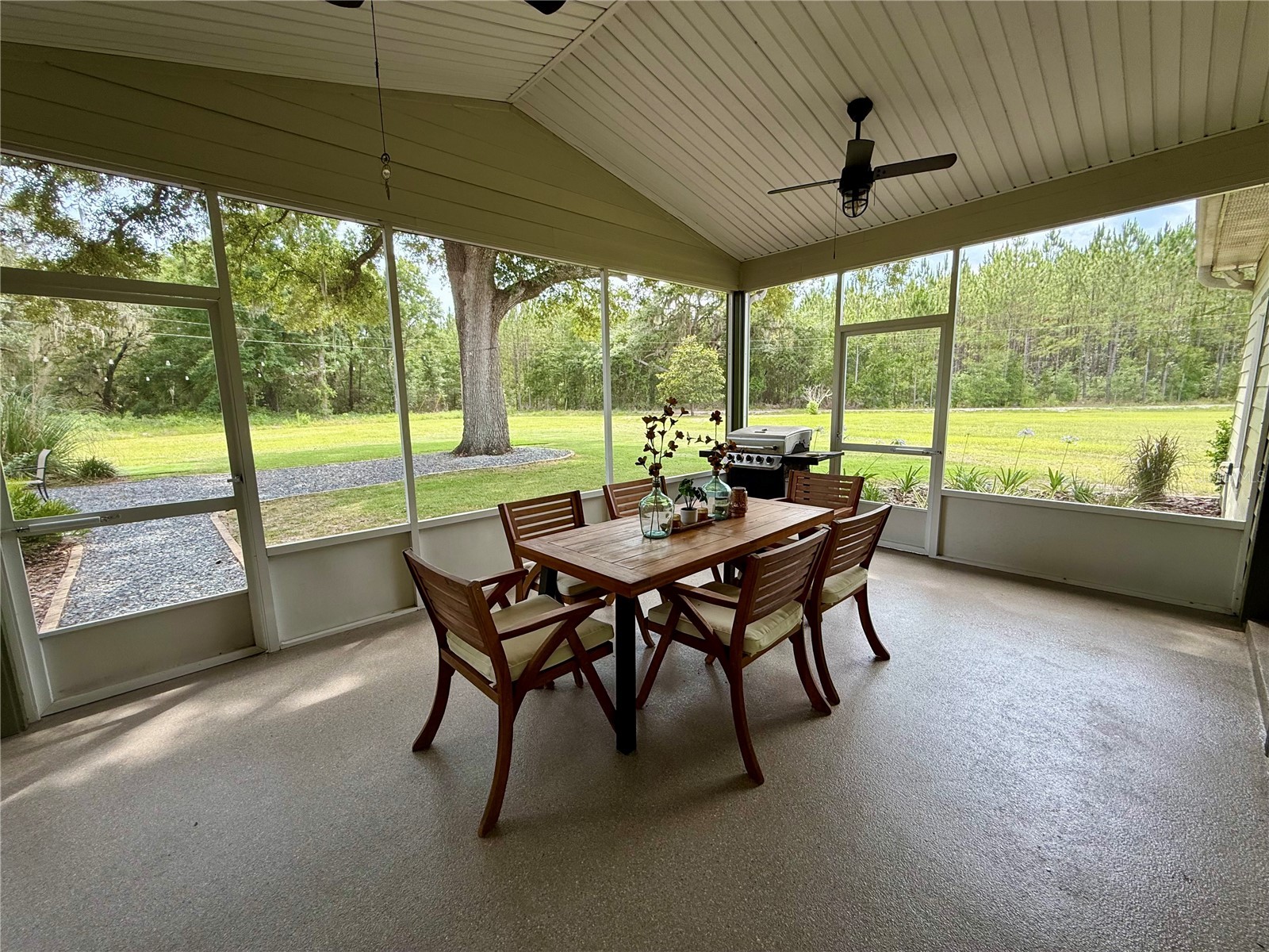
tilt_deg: -7.0
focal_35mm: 14
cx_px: 634
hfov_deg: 102.1
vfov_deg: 85.7
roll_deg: +1.8
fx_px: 513
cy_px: 476
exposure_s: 1/217
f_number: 2.2
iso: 64
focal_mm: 2.22
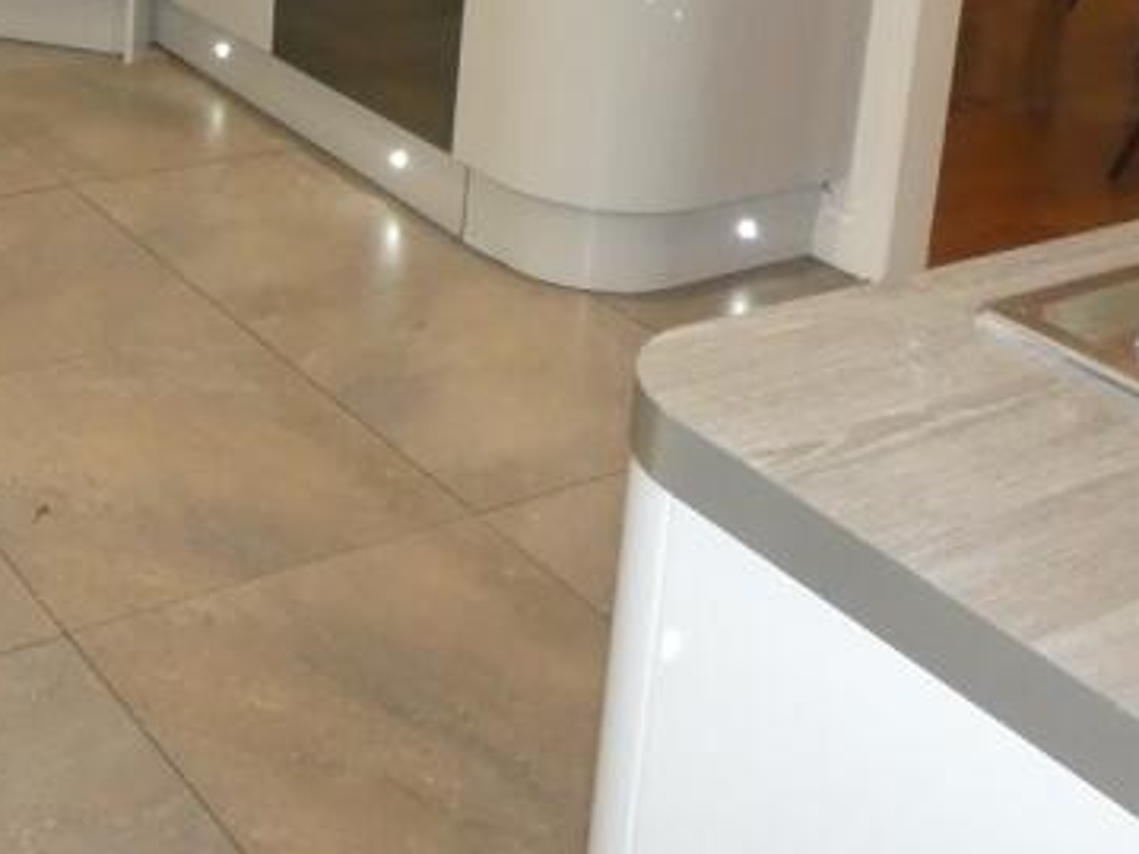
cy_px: -162
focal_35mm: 57
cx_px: 184
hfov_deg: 32.6
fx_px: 1875
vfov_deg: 23.5
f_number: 2.8
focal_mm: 3.6
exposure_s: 1/125
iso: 640
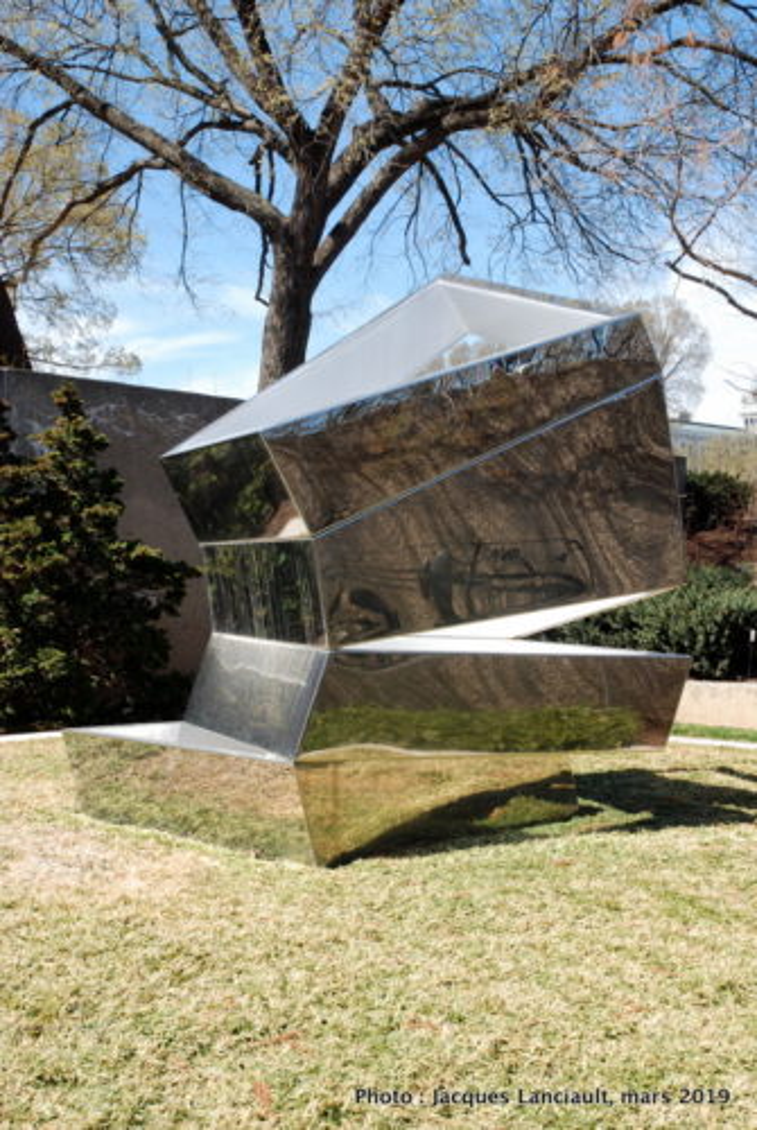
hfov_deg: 29.0
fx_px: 1462
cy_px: 565
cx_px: 378
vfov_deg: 42.3
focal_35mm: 46
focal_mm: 31
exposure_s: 1/30
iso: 100
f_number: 16
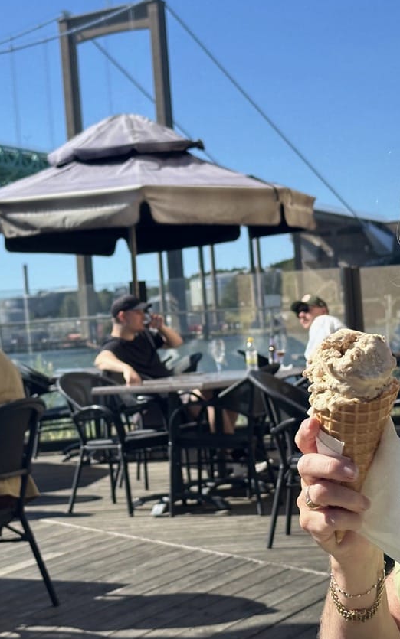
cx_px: 145
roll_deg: +4.9
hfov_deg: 16.7
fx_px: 1360
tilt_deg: +0.9
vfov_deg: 26.5
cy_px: 324
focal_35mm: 78
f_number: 1.78
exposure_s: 1/3257
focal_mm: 6.86
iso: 64
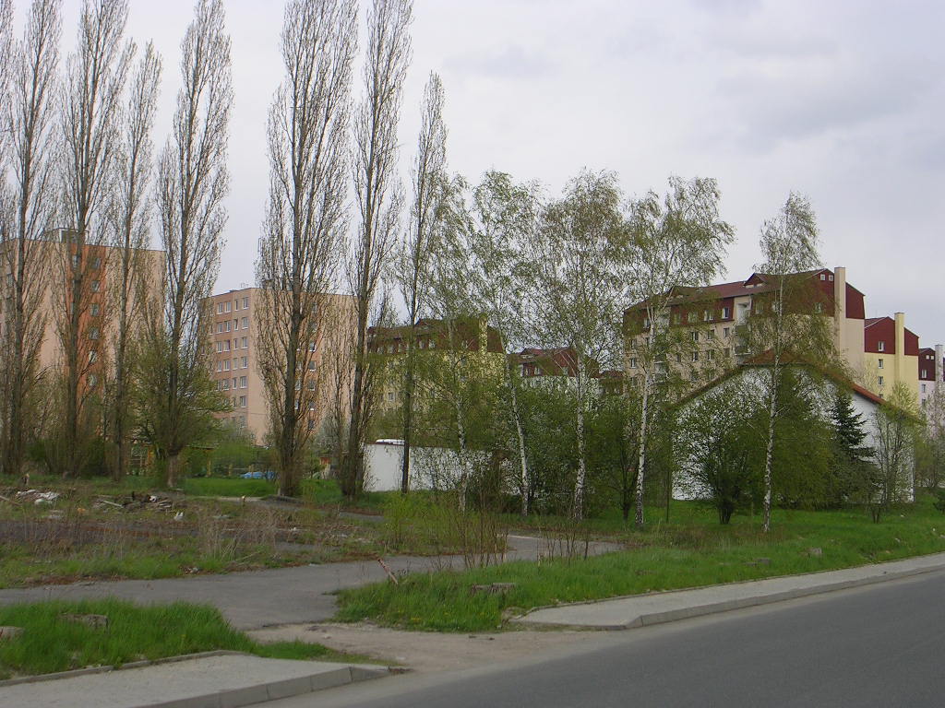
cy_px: 354
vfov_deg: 19.4
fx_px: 2075
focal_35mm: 76
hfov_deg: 25.7
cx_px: 472
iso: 50
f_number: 3.9
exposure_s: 1/500
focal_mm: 11.5
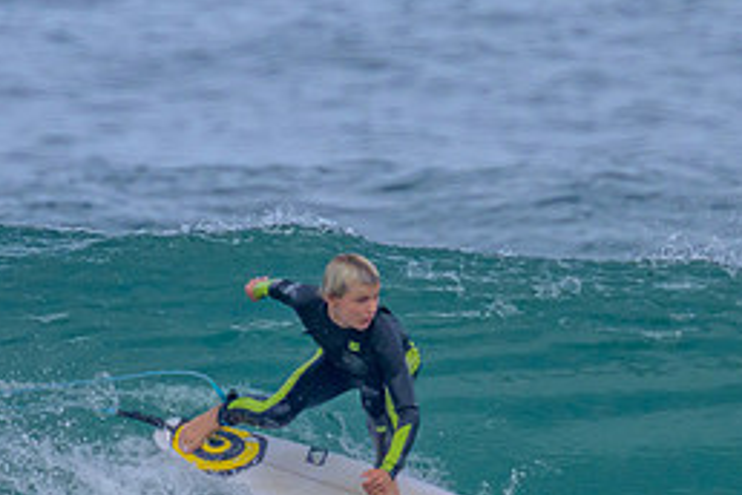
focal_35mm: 2420
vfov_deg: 0.6
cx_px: 300
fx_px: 49875
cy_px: 429
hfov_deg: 0.9
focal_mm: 800
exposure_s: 1/2000
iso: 1400
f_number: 11
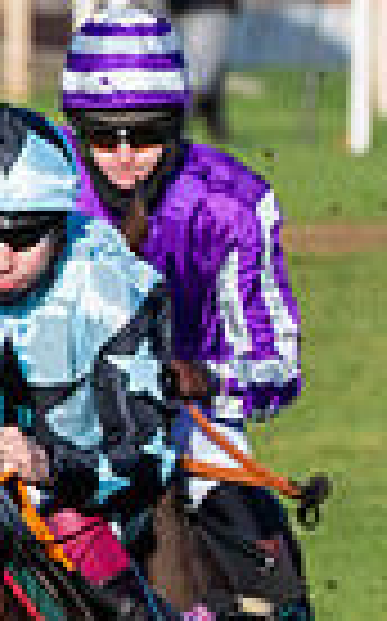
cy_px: 655
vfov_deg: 1.0
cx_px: 1152
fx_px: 36916
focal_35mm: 2183
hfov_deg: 0.6
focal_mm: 340
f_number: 9
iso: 1000
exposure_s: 1/1600
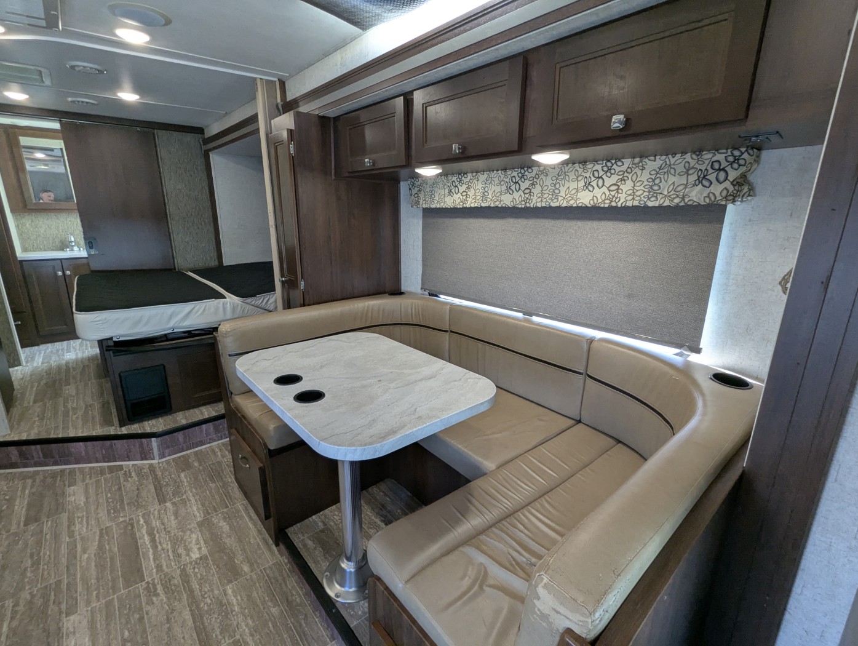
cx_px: 429
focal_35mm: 16
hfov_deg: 94.4
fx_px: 397
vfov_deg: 78.2
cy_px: 323
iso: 263
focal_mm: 2.35
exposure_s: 1/93.4
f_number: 2.2
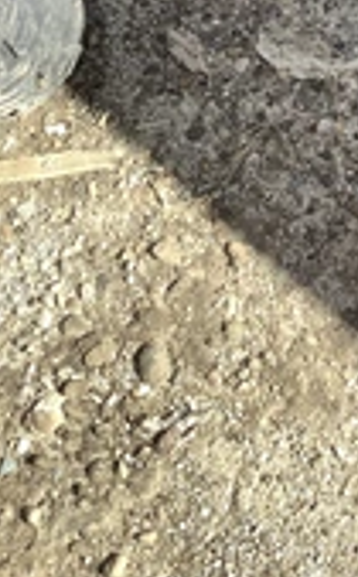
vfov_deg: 25.8
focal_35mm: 78
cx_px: 617
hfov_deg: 14.8
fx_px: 1223
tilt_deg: -67.6
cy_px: 72
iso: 25
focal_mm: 3.3
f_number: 2.4
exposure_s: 1/314
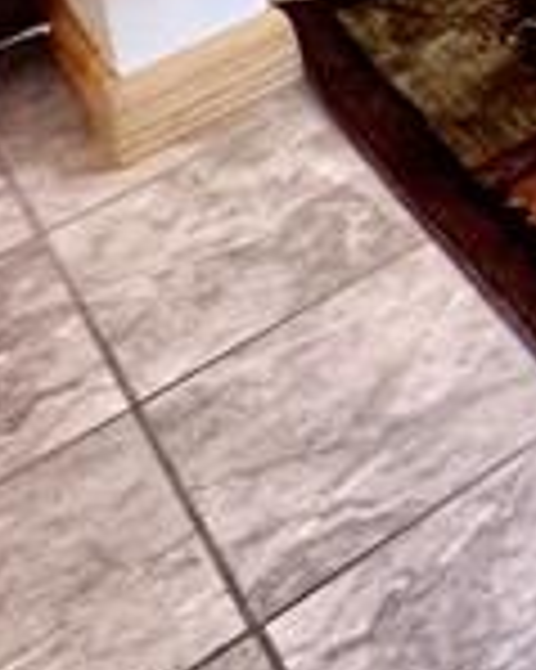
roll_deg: +2.5
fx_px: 1866
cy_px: -953
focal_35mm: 94
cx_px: 1743
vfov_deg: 14.0
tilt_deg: -8.8
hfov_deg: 10.2
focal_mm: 2.22
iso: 250
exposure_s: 1/60
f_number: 2.2
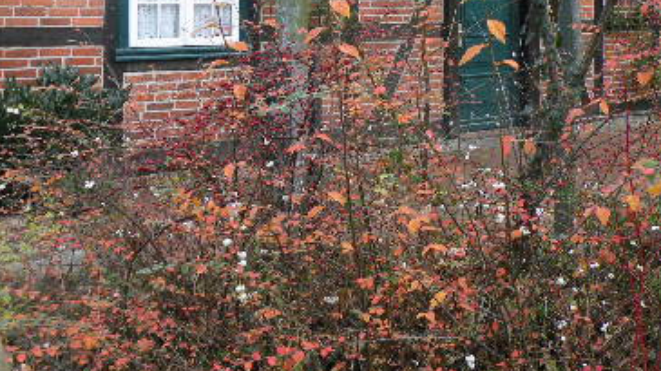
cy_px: -25
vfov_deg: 18.4
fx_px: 1104
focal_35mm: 63
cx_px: 427
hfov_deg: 33.1
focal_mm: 5.8
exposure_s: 1/60
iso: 191
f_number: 3.2
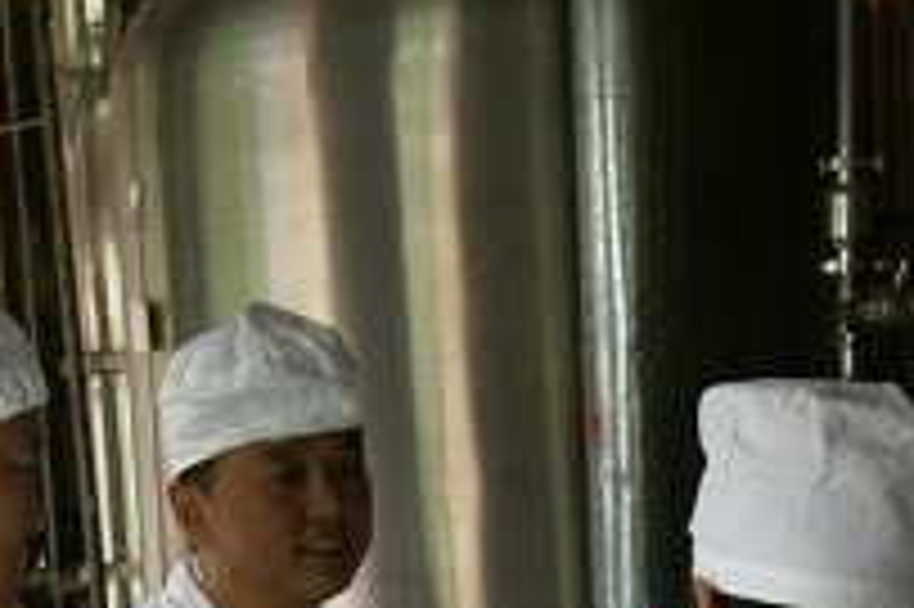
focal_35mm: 123
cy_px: 806
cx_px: 342
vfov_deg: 10.8
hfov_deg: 16.6
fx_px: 3120
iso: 640
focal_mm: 26
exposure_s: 1/125
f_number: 4.5
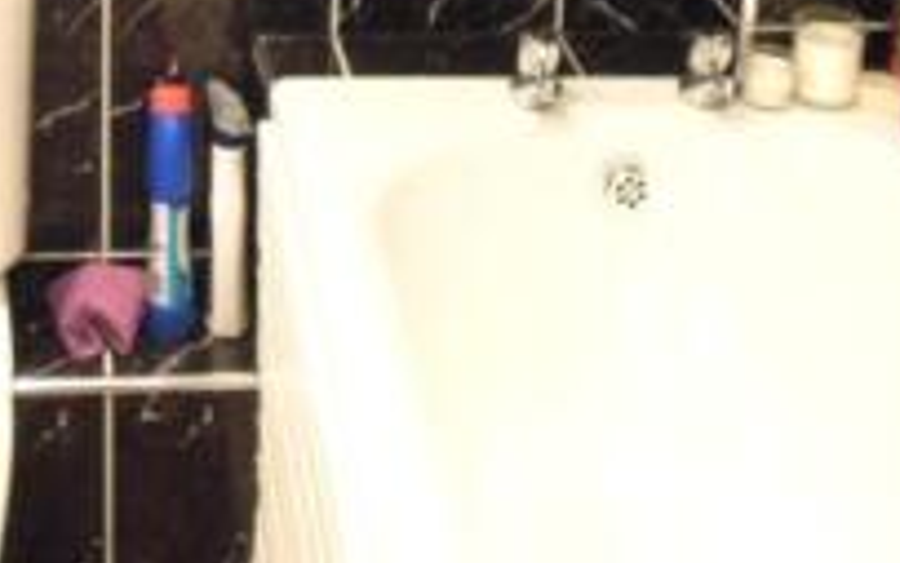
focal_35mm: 73
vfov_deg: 16.2
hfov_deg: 27.7
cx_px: 193
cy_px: -308
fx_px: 1791
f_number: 2.8
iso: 400
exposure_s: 1/8
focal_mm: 4.3
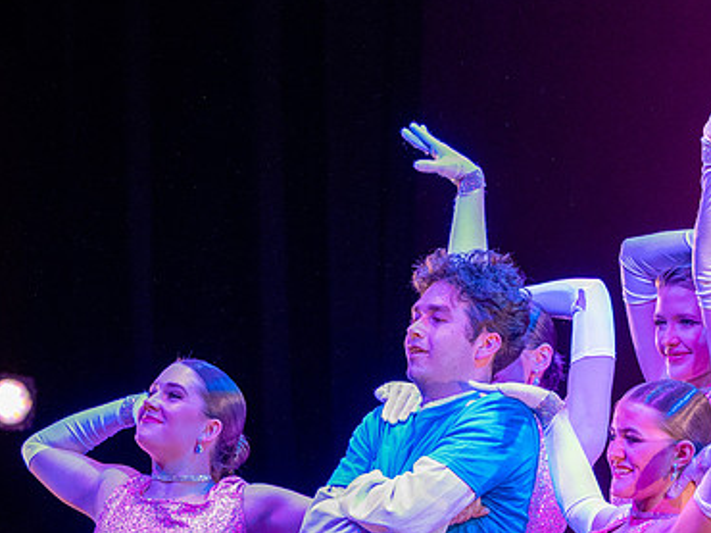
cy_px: 112
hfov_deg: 7.5
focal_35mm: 263
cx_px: 490
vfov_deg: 5.6
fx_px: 5398
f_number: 3.5
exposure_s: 1/320
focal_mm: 103
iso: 1600
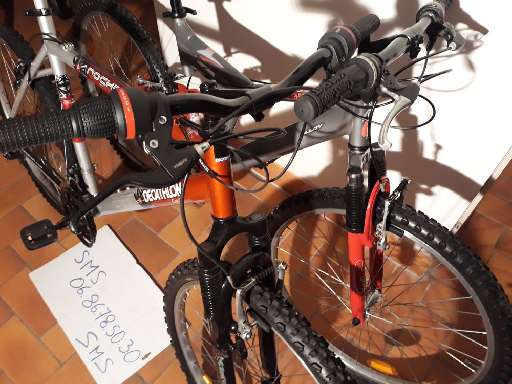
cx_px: 256
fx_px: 399
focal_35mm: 27
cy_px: 192
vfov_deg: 51.4
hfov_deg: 65.3
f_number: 1.7
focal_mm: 3.71
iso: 250
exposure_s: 1/25
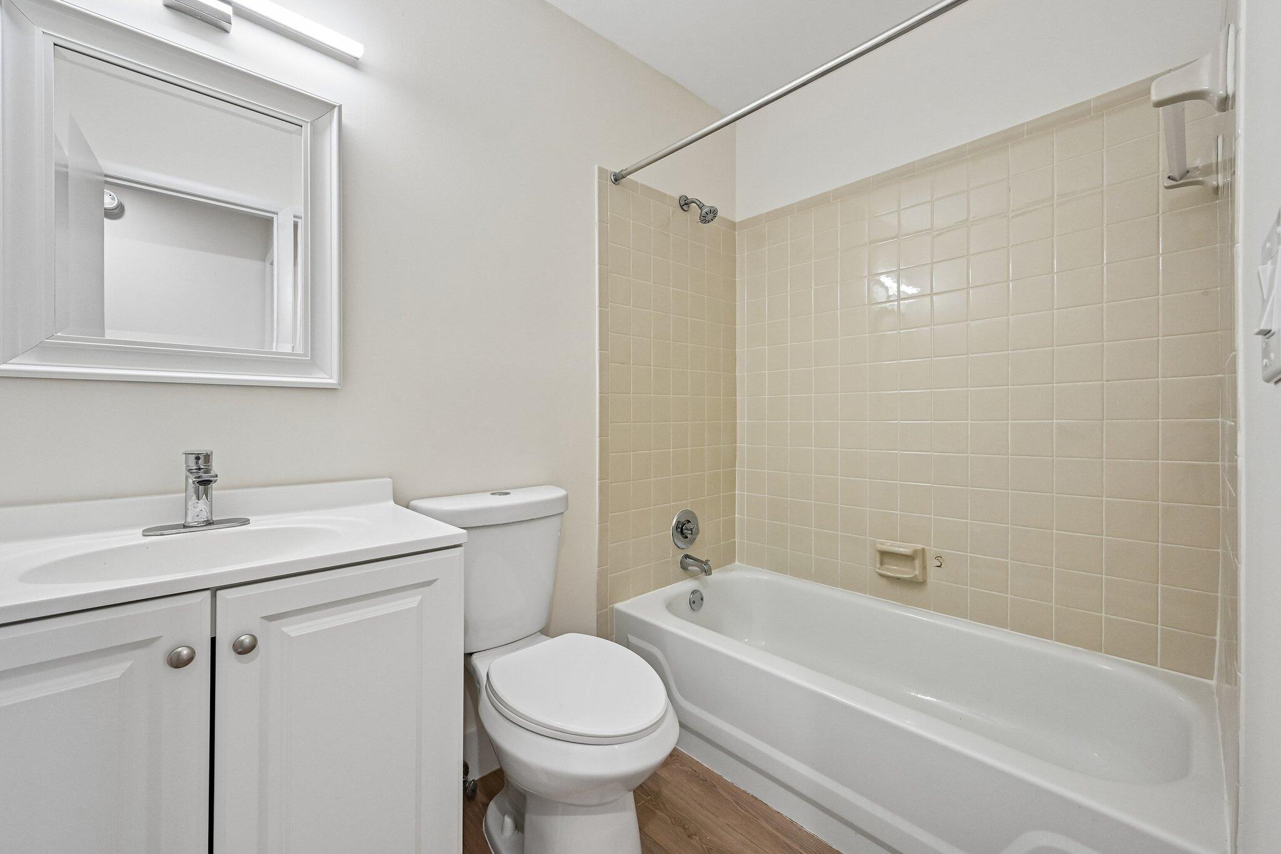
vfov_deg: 81.2
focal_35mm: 14
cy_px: 427
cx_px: 640
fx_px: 498
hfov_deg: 104.3
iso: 2500
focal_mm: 14
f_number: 10
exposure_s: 1/80
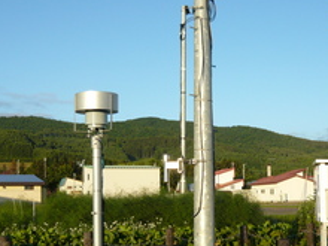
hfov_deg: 30.4
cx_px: 233
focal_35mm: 63
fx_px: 597
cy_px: 142
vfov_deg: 23.3
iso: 100
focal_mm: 5.5
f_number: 2.8
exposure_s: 1/640
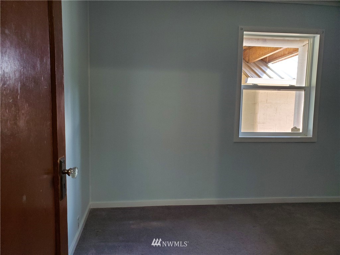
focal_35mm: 26
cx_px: 170
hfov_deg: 67.3
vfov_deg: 53.1
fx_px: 255
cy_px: 128
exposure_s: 1/37
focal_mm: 4.3
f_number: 2.4
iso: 250
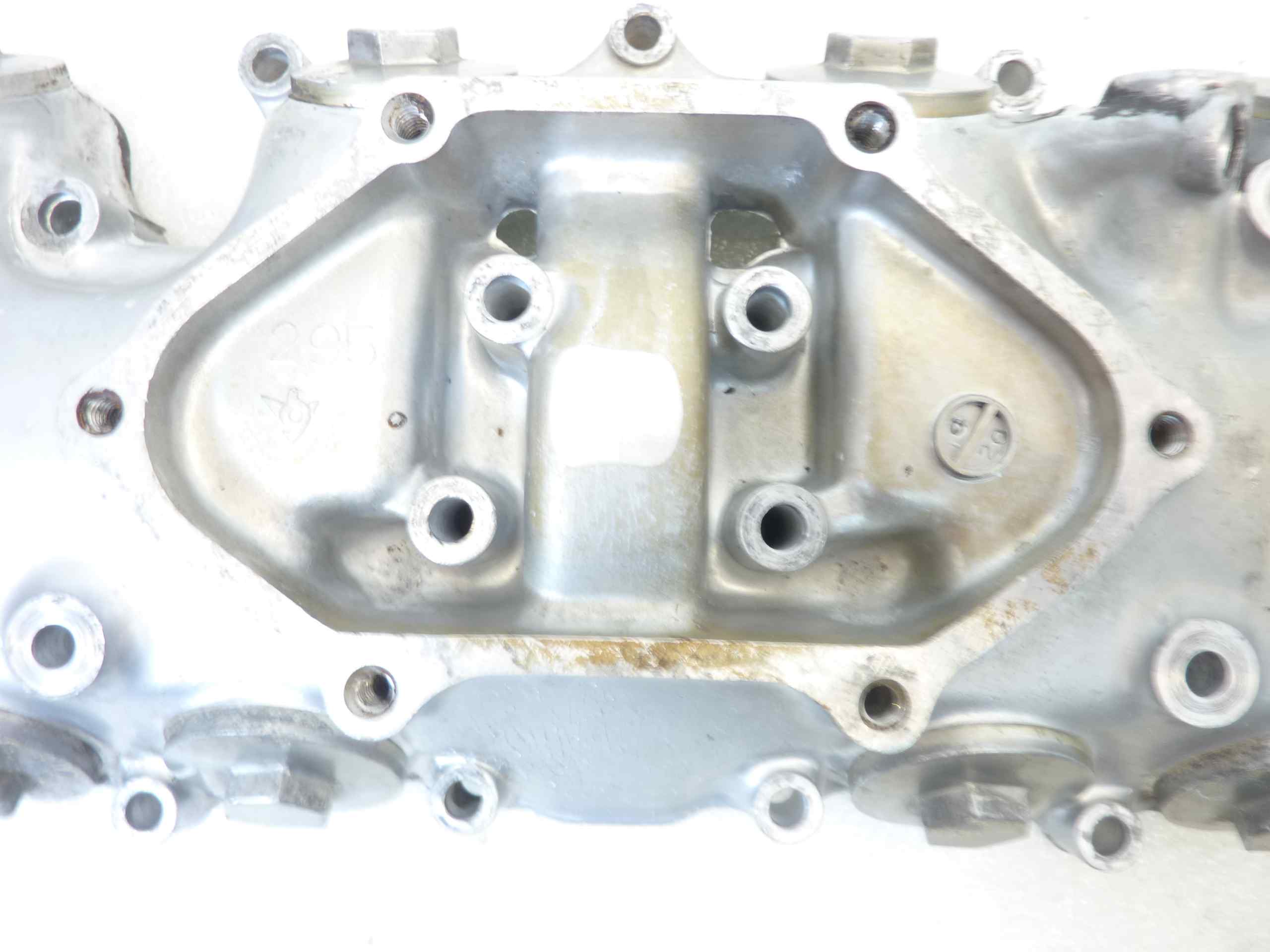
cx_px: 635
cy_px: 476
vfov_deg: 54.9
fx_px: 917
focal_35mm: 25
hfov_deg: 69.4
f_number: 3.3
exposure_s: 1/8
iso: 80
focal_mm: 4.1
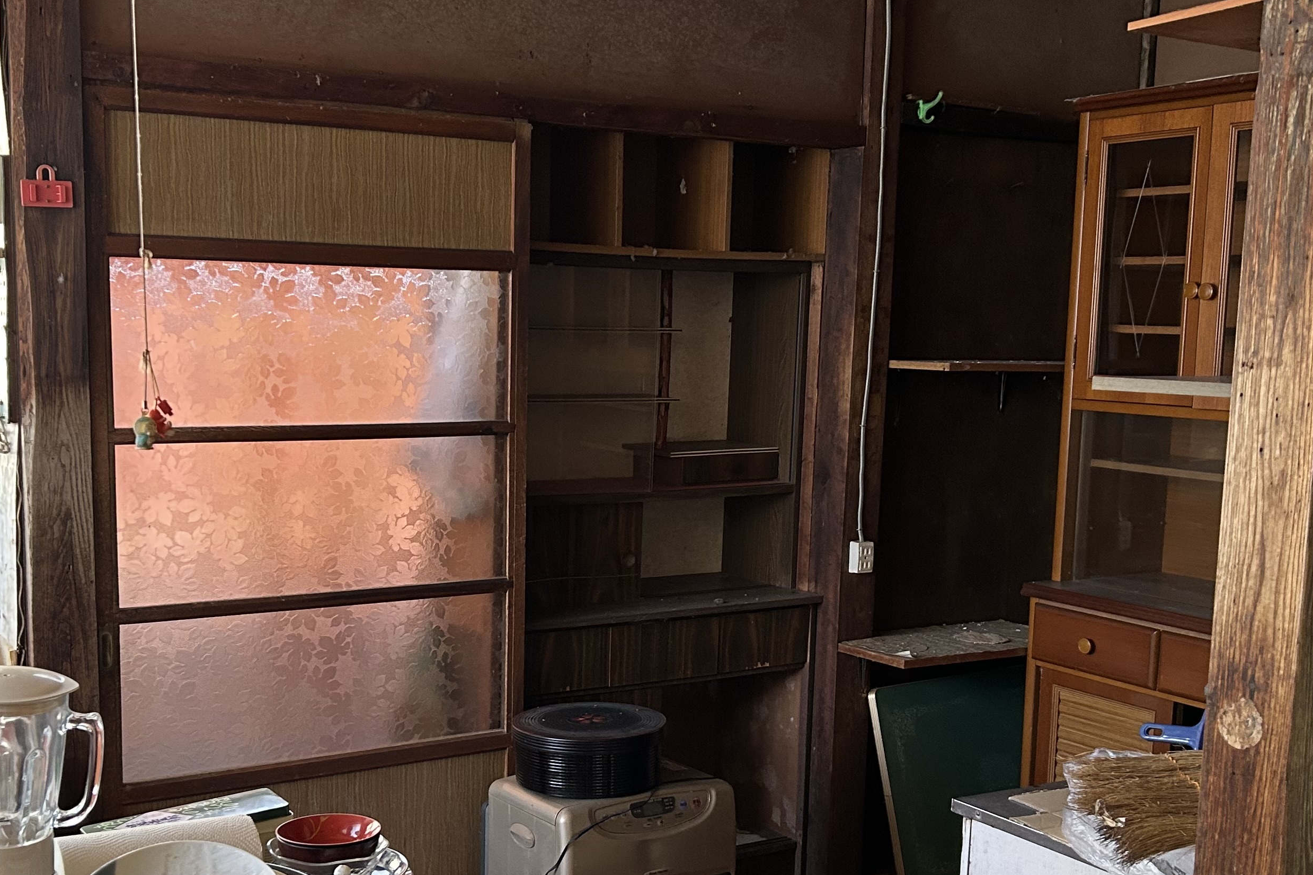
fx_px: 1605
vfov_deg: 30.4
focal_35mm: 44
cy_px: 556
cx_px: 617
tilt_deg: -7.8
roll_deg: -0.4
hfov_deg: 44.5
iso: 200
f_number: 1.5
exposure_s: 1/60
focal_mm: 5.7
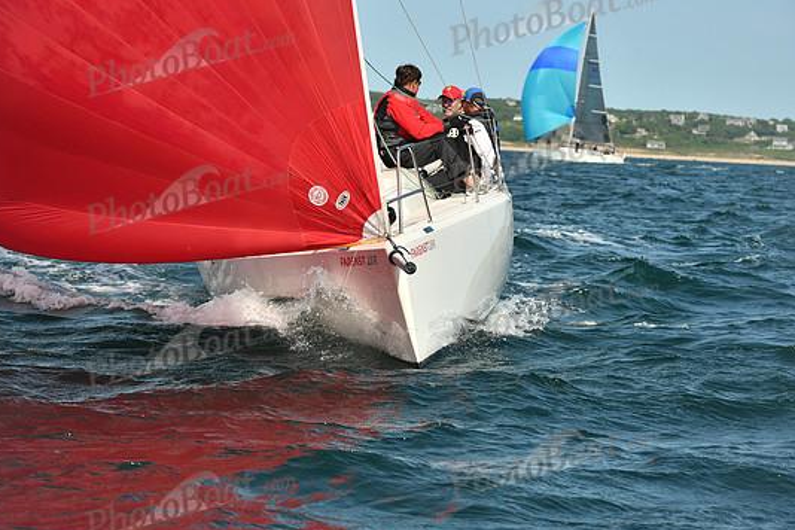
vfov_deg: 9.0
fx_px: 3356
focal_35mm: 152
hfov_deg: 13.5
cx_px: 374
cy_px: 252
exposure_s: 1/1250
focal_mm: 140
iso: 320
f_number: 9
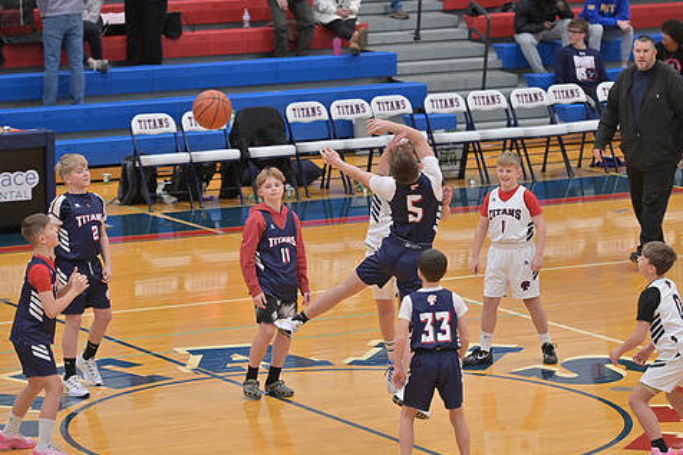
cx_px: 357
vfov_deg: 7.3
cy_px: 207
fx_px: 3584
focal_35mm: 189
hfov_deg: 10.9
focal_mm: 155
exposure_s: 1/400
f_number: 4.5
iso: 2200
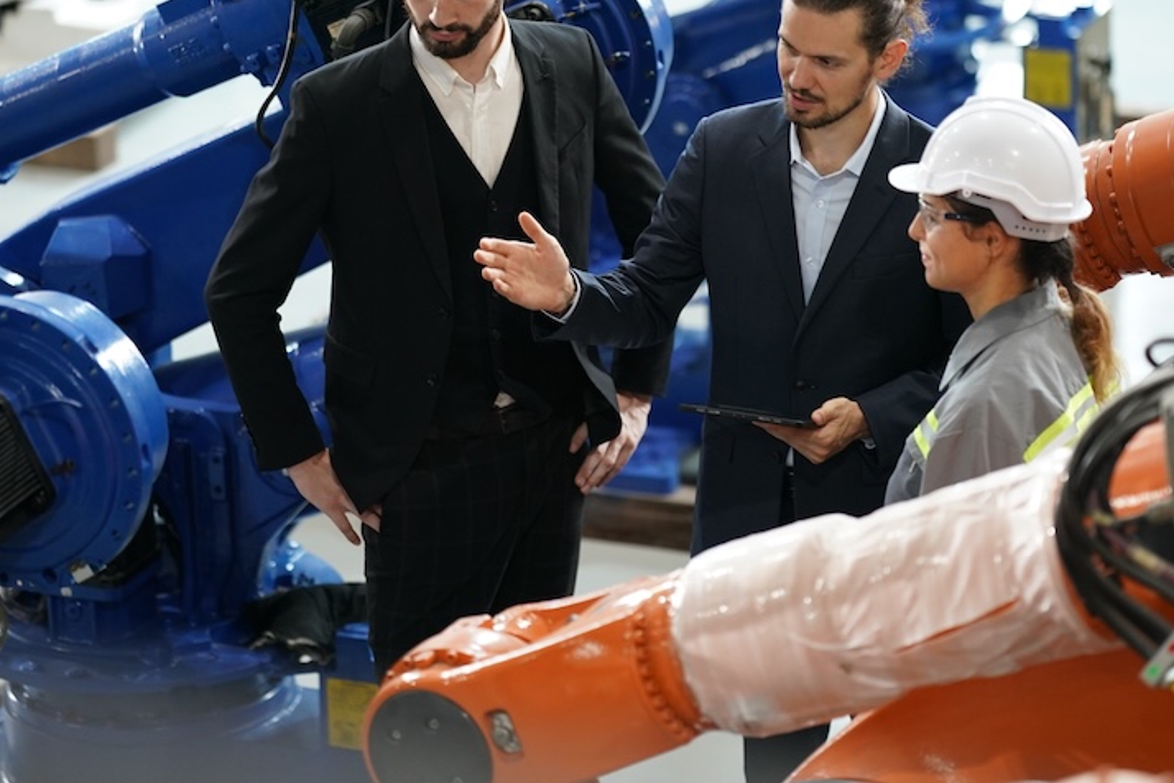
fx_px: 6163
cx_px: 635
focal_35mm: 189
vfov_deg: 7.3
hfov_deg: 10.9
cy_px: 276
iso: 1600
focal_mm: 135
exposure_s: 1/200
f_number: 1.8
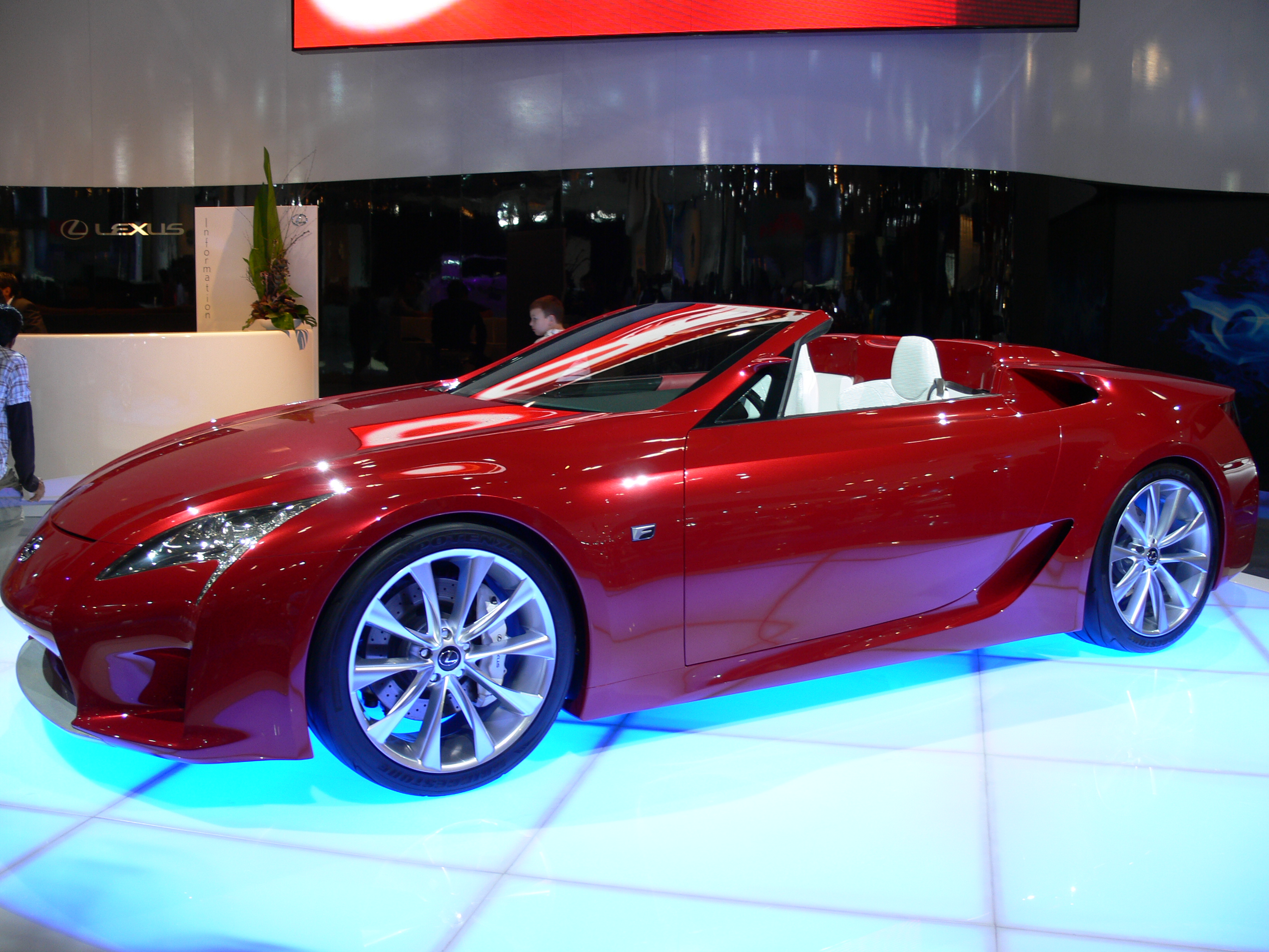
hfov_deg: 52.6
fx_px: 1283
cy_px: 476
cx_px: 634
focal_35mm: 35
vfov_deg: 40.7
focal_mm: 7.4
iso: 80
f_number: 2.8
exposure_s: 1/30
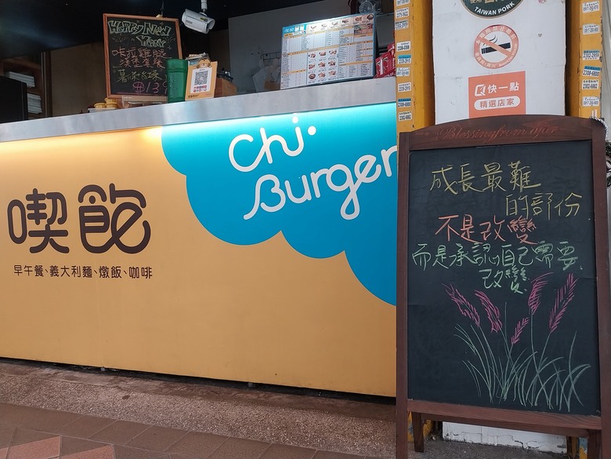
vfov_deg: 53.1
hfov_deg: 67.3
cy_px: 230
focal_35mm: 26
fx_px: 459
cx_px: 306
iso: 80
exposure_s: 1/60
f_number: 1.8
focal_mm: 4
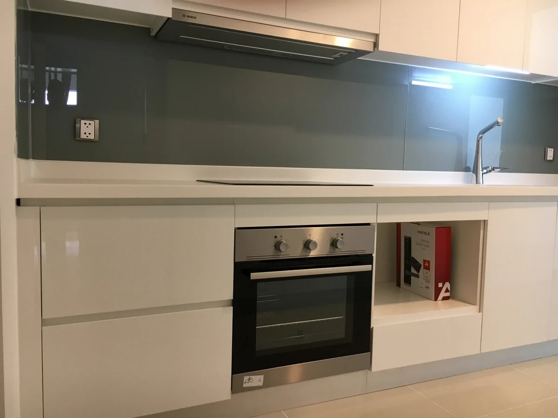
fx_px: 467
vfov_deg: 48.2
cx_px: 279
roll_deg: -1.9
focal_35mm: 29
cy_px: 209
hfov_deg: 61.7
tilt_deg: -3.0
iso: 64
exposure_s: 1/33
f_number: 2.2
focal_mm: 4.15
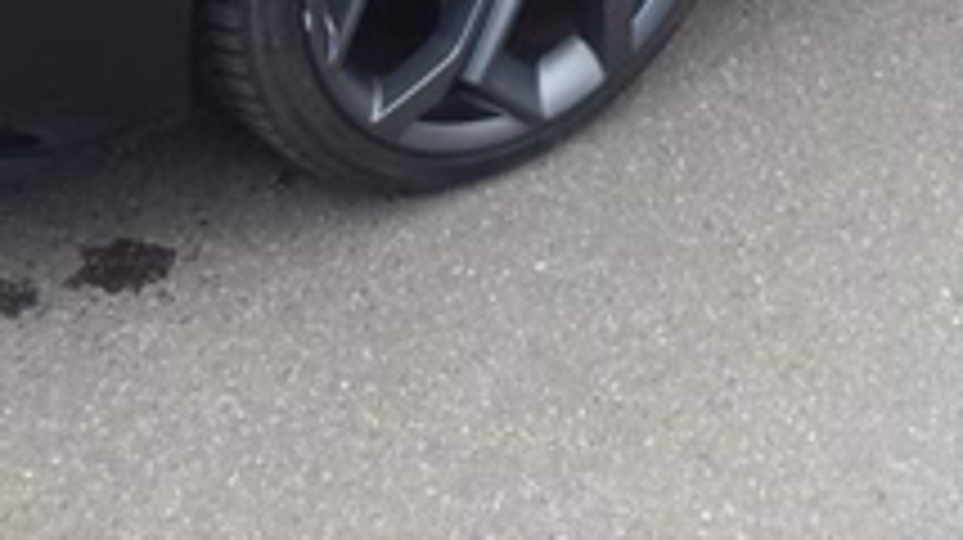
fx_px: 2603
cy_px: -486
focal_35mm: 102
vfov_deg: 10.9
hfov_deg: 21.0
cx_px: 536
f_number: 3.3
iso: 80
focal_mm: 4.3
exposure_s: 1/200
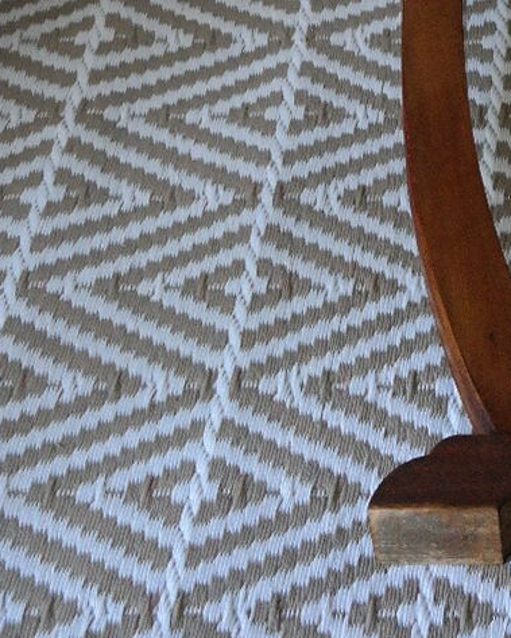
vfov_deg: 12.9
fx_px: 2587
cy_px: -464
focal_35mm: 137
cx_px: 677
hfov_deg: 11.0
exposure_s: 1/50
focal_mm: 26
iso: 1600
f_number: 4
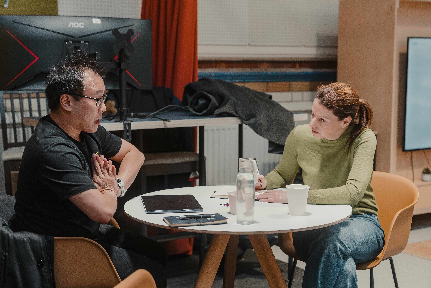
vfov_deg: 24.2
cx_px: 216
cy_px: 144
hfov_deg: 35.6
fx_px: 671
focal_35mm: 56
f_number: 3.2
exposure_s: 1/160
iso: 1250
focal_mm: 56
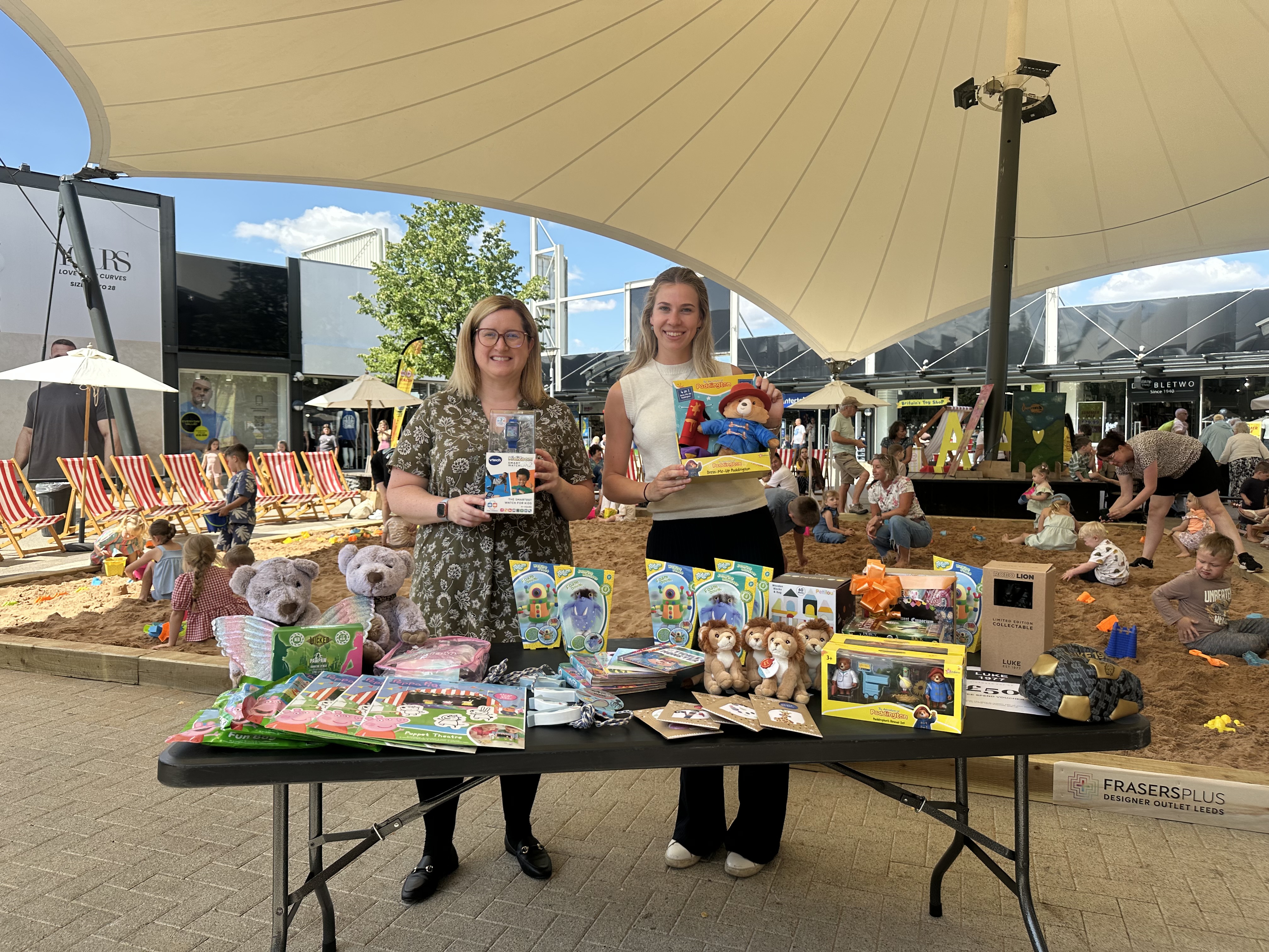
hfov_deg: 71.6
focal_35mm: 24
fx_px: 880
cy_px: 476
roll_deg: +0.1
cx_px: 634
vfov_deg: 56.8
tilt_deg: +0.0
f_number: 1.78
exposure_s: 1/1433
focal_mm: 6.86
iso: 80
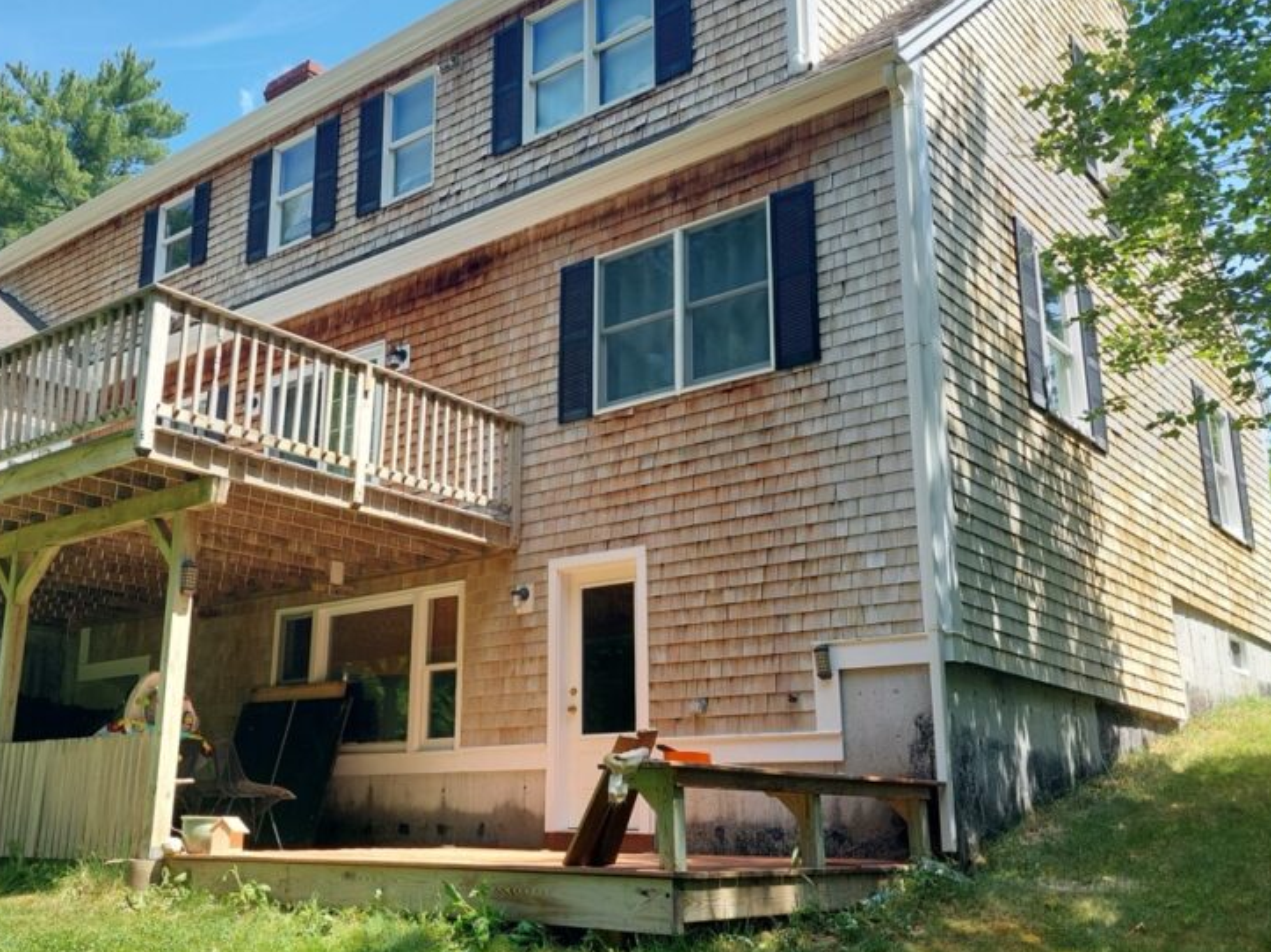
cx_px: 538
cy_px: 464
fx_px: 1248
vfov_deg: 41.8
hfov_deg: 53.7
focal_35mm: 34
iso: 40
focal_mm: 5.23
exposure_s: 1/503
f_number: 1.8
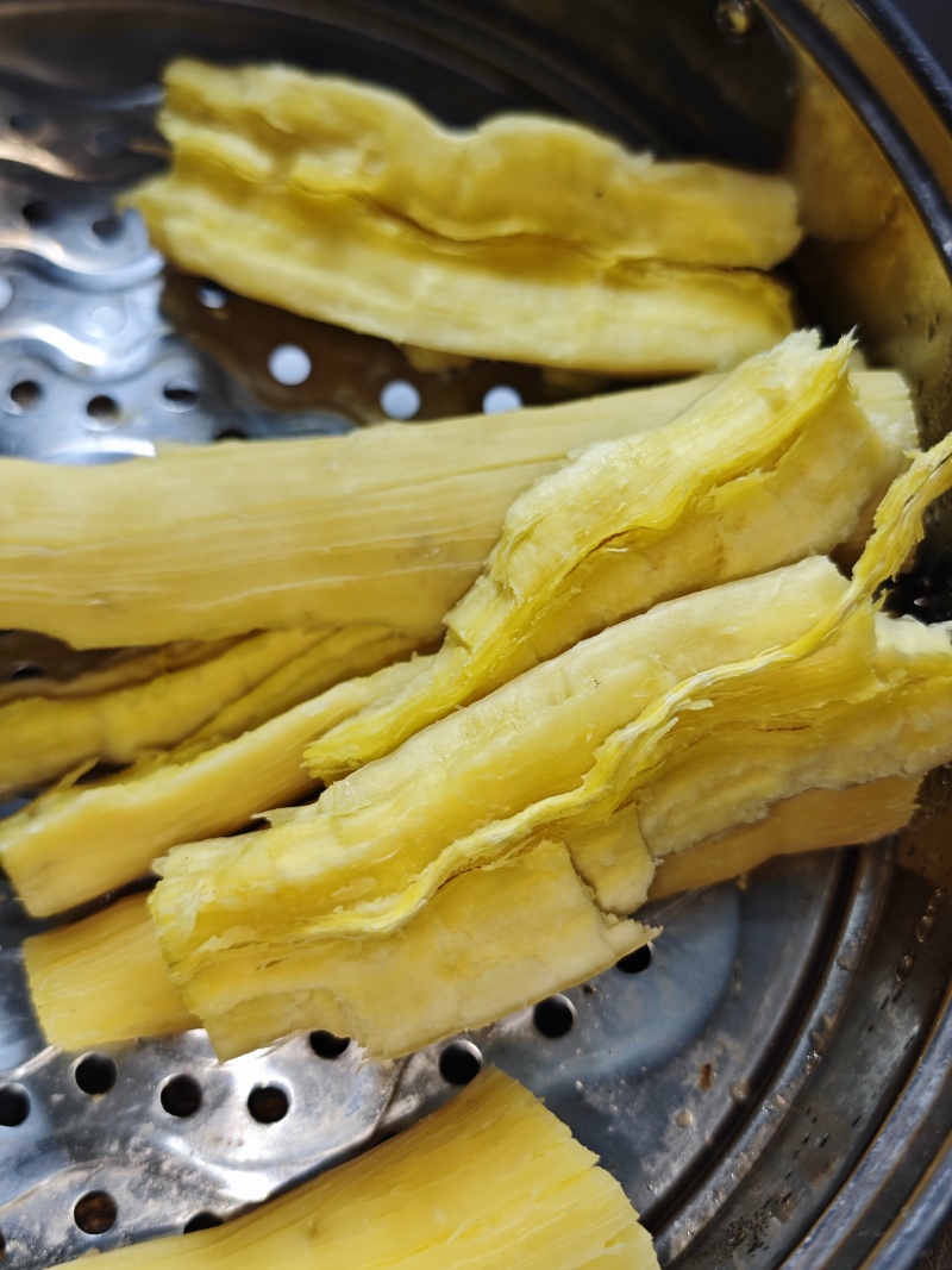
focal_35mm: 35
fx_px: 1284
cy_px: 635
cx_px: 476
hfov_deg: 40.7
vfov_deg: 52.6
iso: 100
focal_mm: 8.7
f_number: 1.9
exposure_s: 1/100
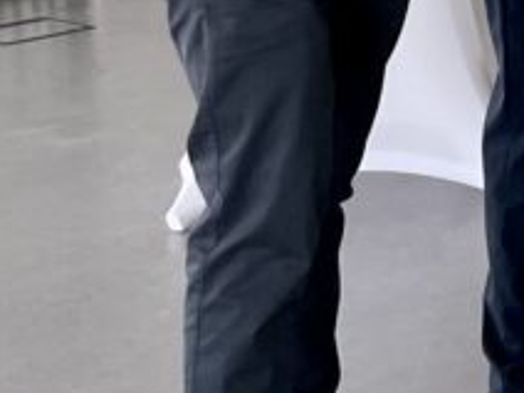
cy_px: -163
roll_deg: +0.2
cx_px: 1238
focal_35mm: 147
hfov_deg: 11.3
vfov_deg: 9.8
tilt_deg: -6.9
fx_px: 2225
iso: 125
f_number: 1.6
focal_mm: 4.2
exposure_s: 1/101
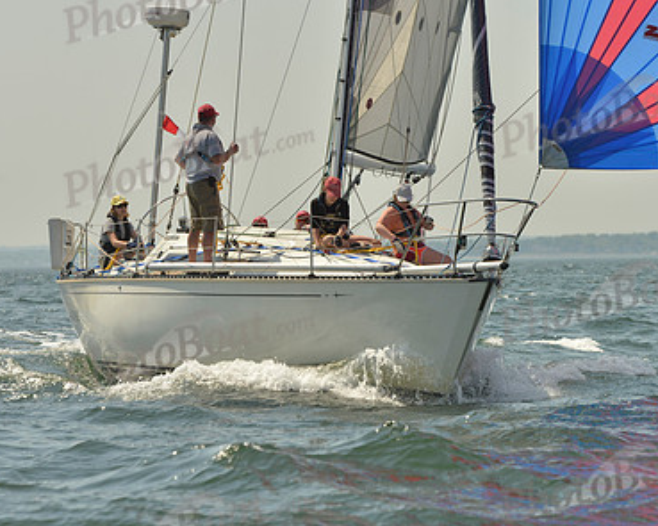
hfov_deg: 9.0
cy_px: 229
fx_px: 4166
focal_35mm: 214
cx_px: 408
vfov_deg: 7.2
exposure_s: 1/1250
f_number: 8
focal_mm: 145
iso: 200
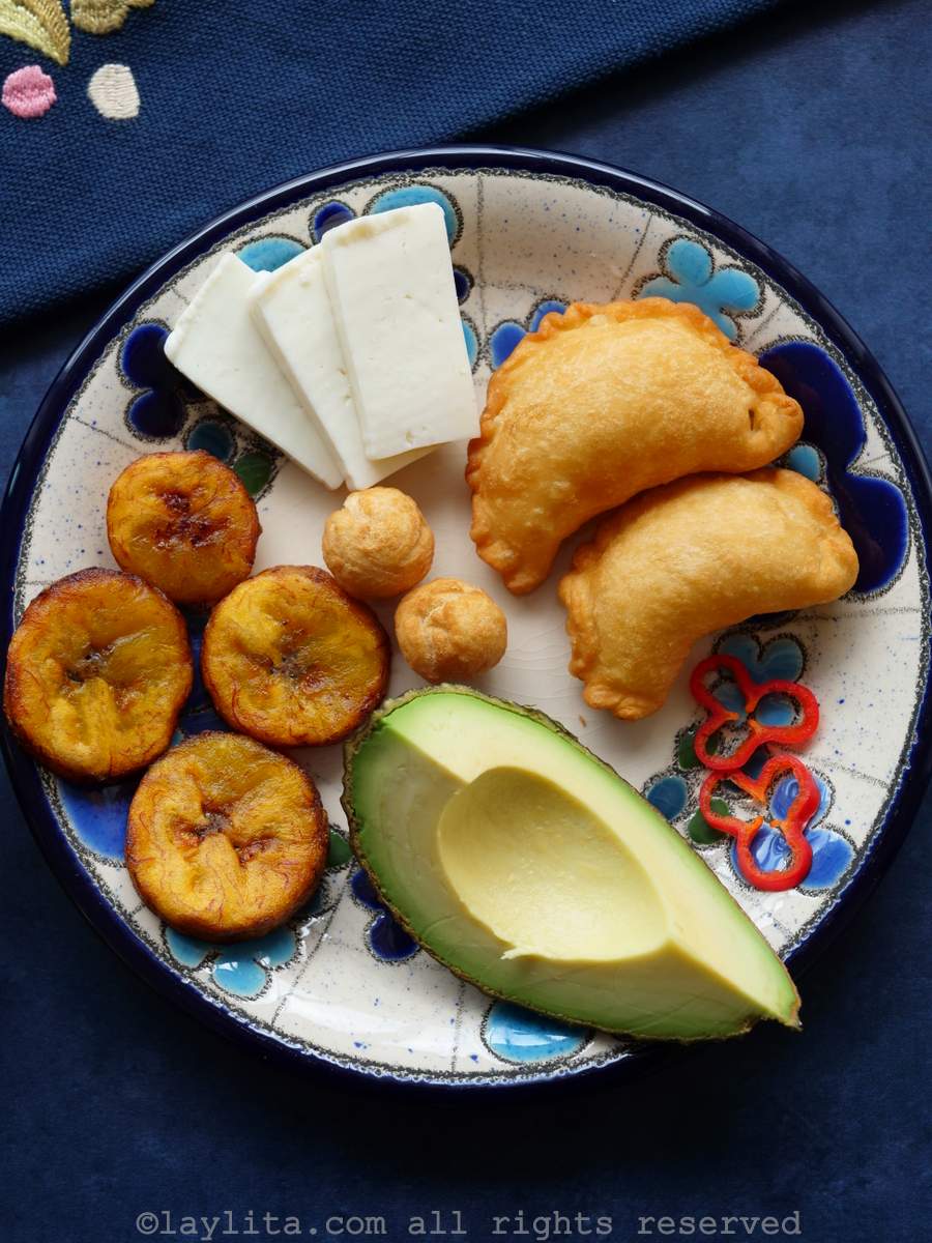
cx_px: 466
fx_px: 2226
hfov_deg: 23.7
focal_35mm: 62
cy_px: 622
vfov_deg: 31.2
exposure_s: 1/80
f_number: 3.7
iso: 200
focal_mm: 31
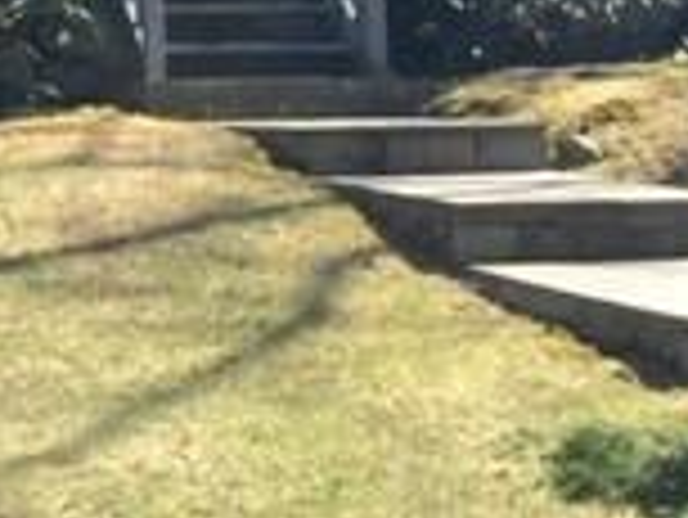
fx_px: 2407
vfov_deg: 11.6
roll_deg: +0.9
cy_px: -338
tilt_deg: +13.2
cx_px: -117
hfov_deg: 15.7
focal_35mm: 121
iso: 32
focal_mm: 4.15
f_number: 2.2
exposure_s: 1/1236
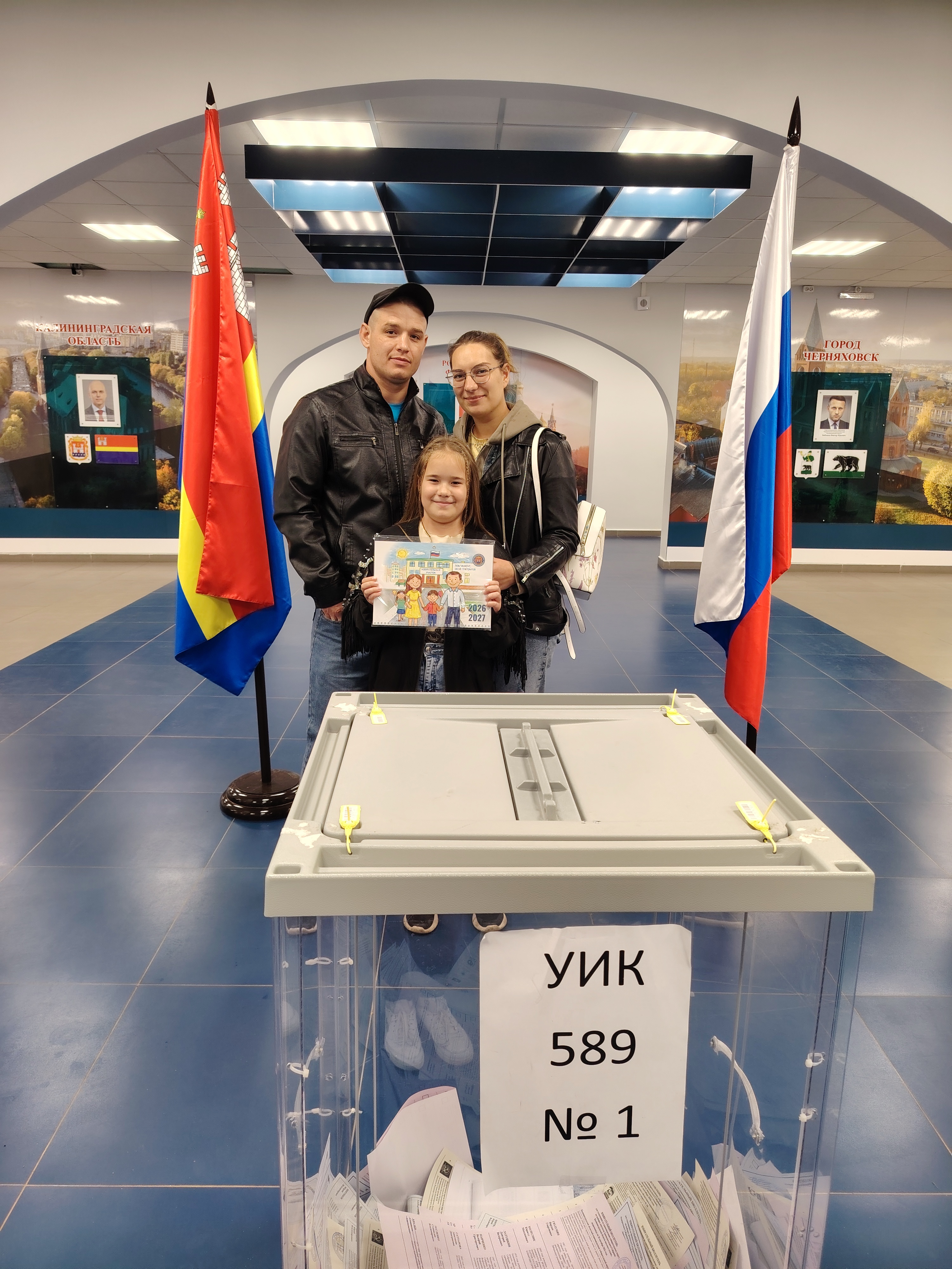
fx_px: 880
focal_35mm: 24
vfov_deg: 71.6
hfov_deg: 56.8
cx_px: 476
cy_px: 634
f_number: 1.75
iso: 381
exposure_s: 1/33.3
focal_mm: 5.25
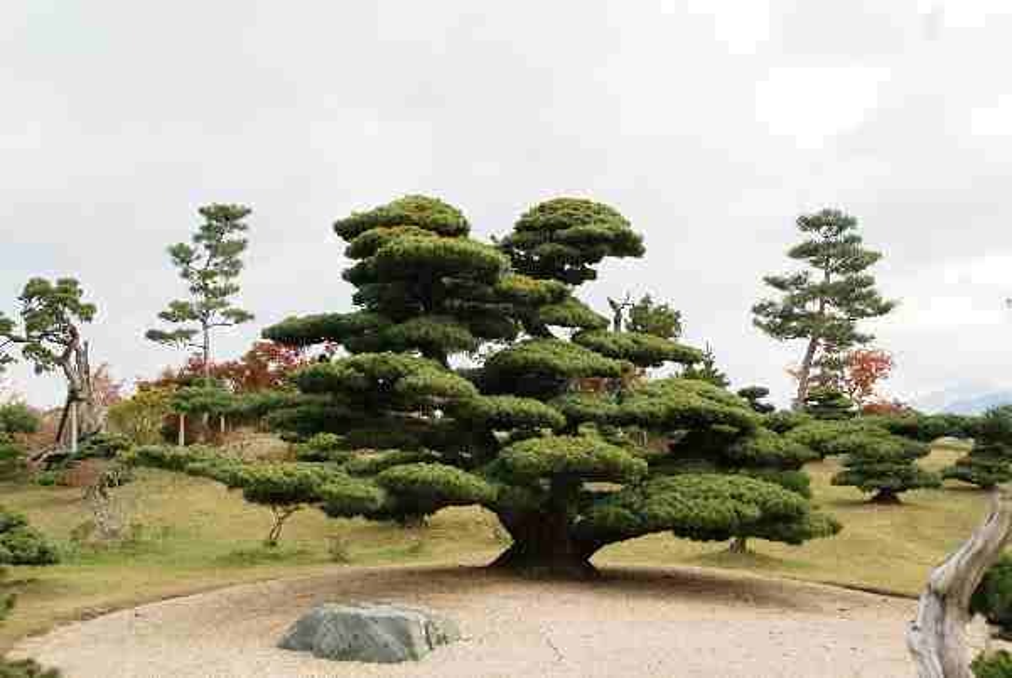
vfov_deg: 30.0
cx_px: 506
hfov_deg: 43.5
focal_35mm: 45
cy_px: 339
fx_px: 1267
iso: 100
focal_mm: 30
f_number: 9
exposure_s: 1/60
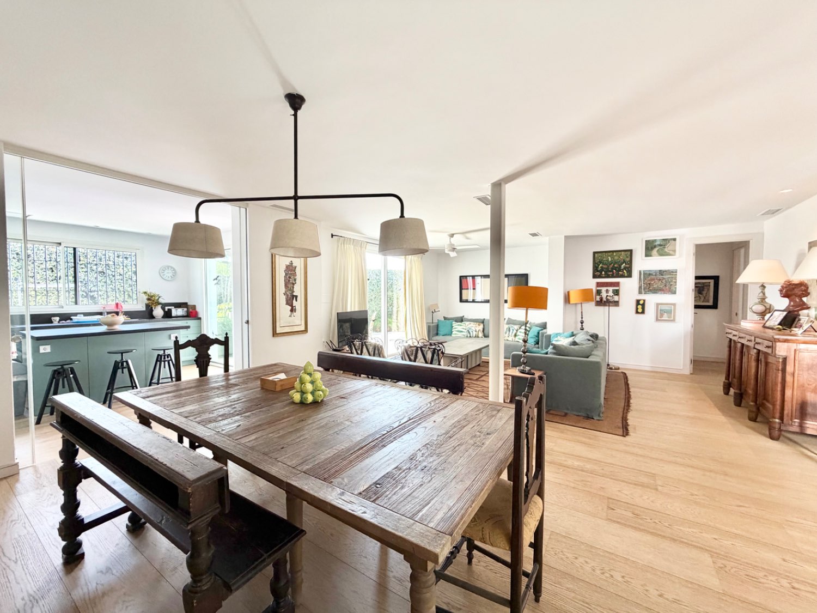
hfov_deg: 102.1
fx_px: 330
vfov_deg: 85.7
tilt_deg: -1.6
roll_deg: -0.4
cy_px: 306
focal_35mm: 14
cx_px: 408
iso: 250
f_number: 2.2
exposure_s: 1/121
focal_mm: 2.22
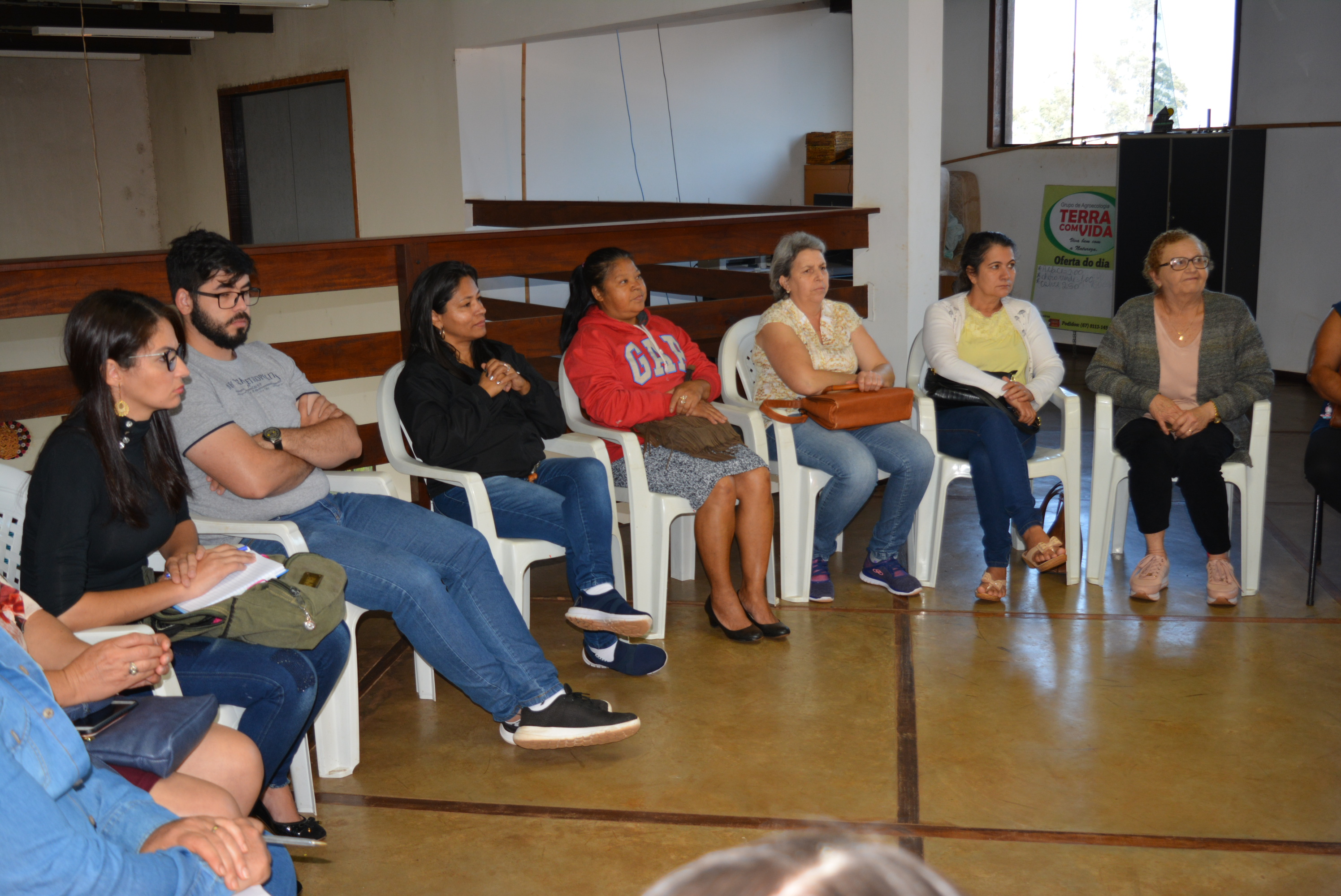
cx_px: 670
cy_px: 448
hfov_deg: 53.1
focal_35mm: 36
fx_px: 1342
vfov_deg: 36.9
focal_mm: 24
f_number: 4
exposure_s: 1/60
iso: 400
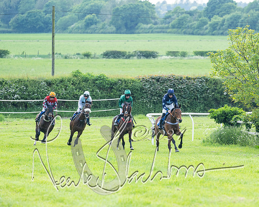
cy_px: 123
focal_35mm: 318
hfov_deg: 6.1
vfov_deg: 4.9
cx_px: 177
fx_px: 2434
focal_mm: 200
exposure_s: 1/1250
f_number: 4
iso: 400
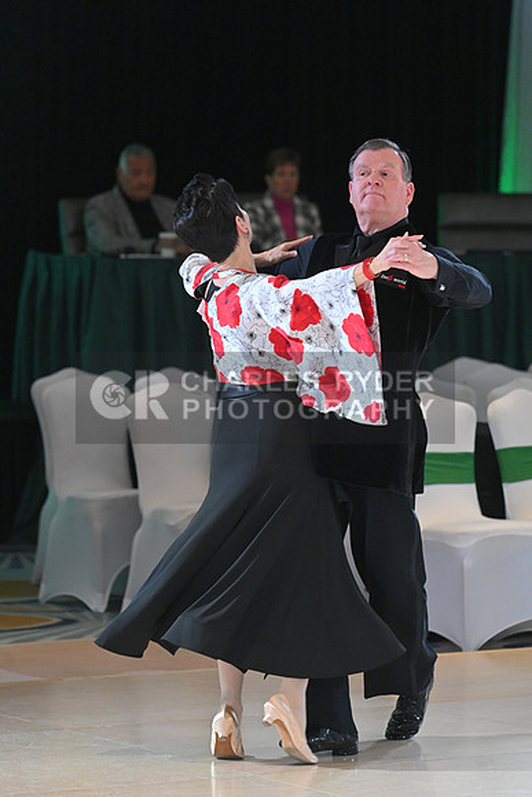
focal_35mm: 185
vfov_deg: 11.1
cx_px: 266
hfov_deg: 7.4
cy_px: 398
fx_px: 4098
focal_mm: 185
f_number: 5
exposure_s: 1/400
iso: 3600
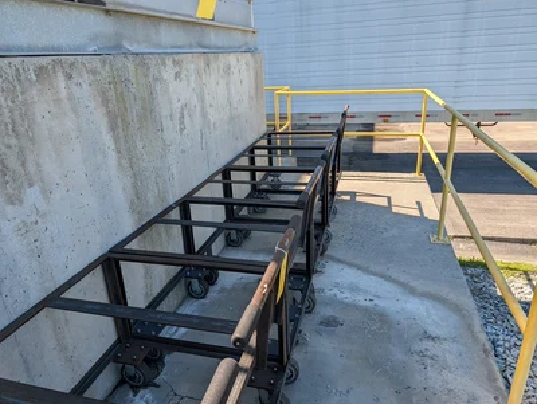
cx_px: 268
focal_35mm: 24
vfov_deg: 56.9
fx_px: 373
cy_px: 202
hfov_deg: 71.5
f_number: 1.68
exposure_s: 1/805
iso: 24
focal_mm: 6.9
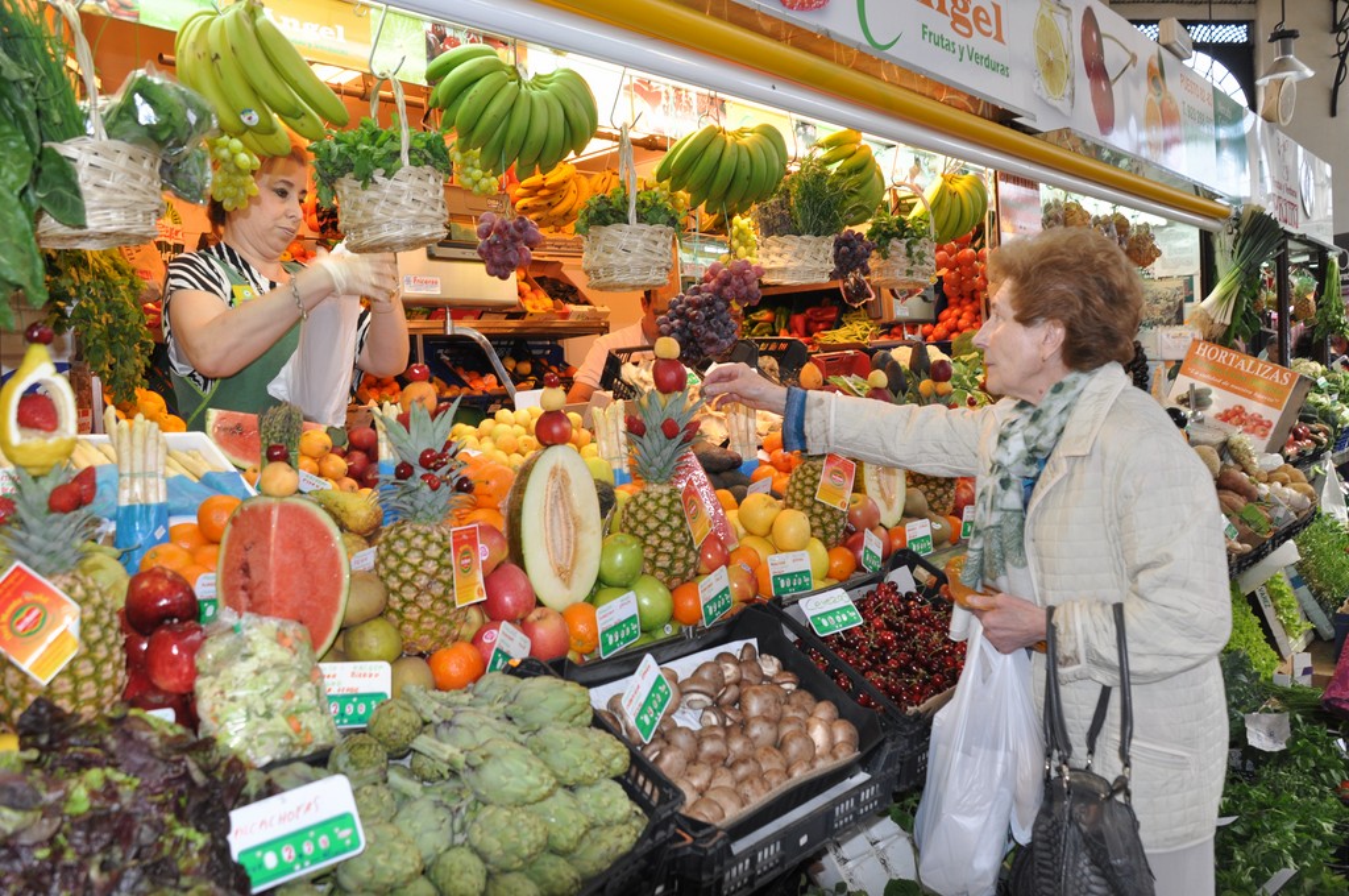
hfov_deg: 59.6
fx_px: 1179
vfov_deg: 41.6
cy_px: 448
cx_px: 674
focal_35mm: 32
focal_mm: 21
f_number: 3.5
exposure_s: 1/80
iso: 400
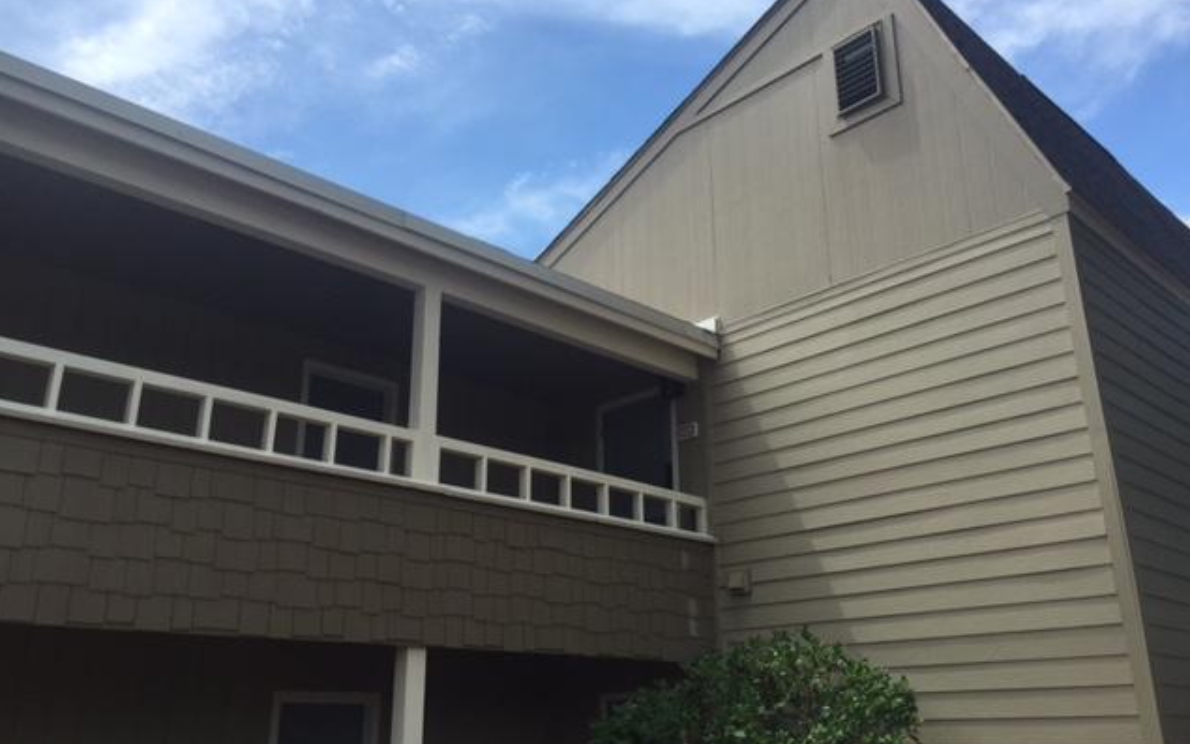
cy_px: 377
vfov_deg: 40.6
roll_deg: -1.7
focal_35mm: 31
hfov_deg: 61.2
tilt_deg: +20.4
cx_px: 594
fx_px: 1005
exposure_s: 1/1412
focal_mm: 4.15
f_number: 2.2
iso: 32
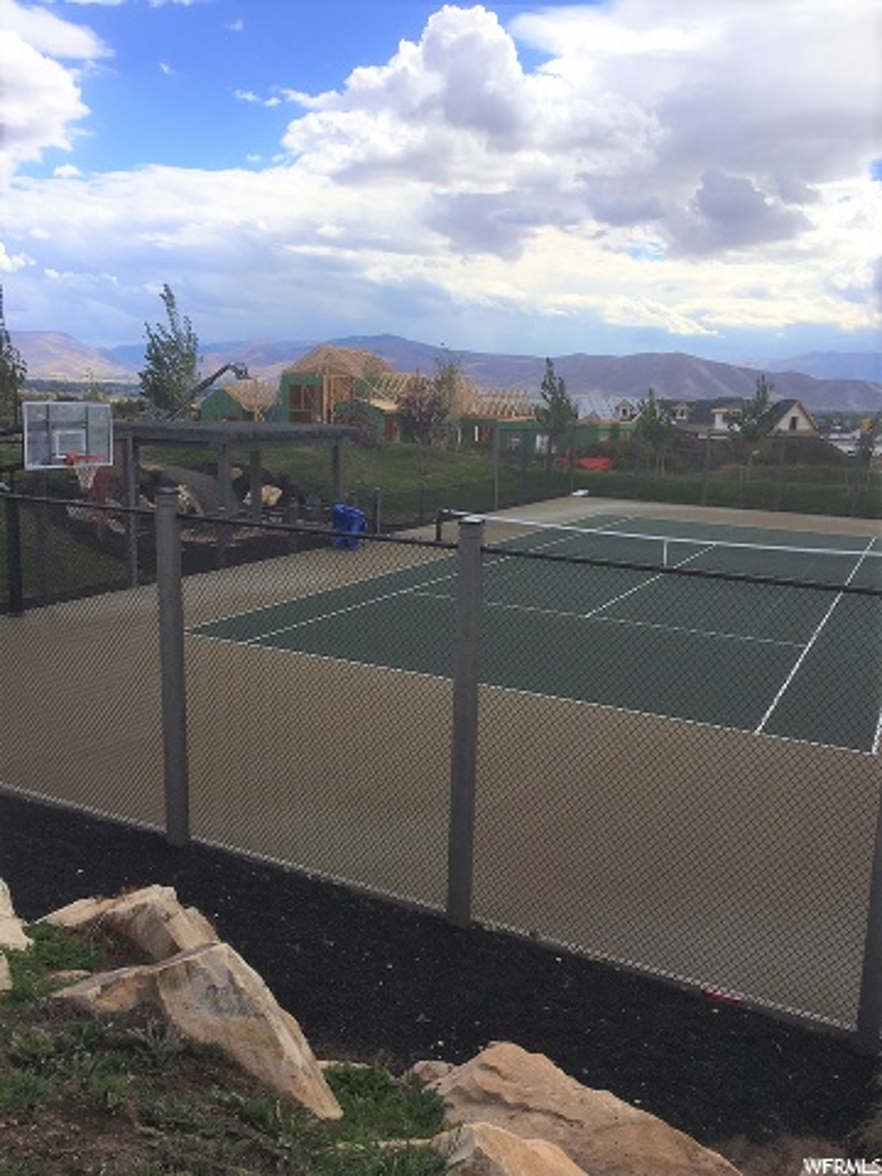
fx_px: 985
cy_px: 588
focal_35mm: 29
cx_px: 441
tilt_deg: -10.9
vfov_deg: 61.7
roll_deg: -1.1
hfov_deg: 48.2
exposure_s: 1/1789
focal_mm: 4.15
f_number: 2.2
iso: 25
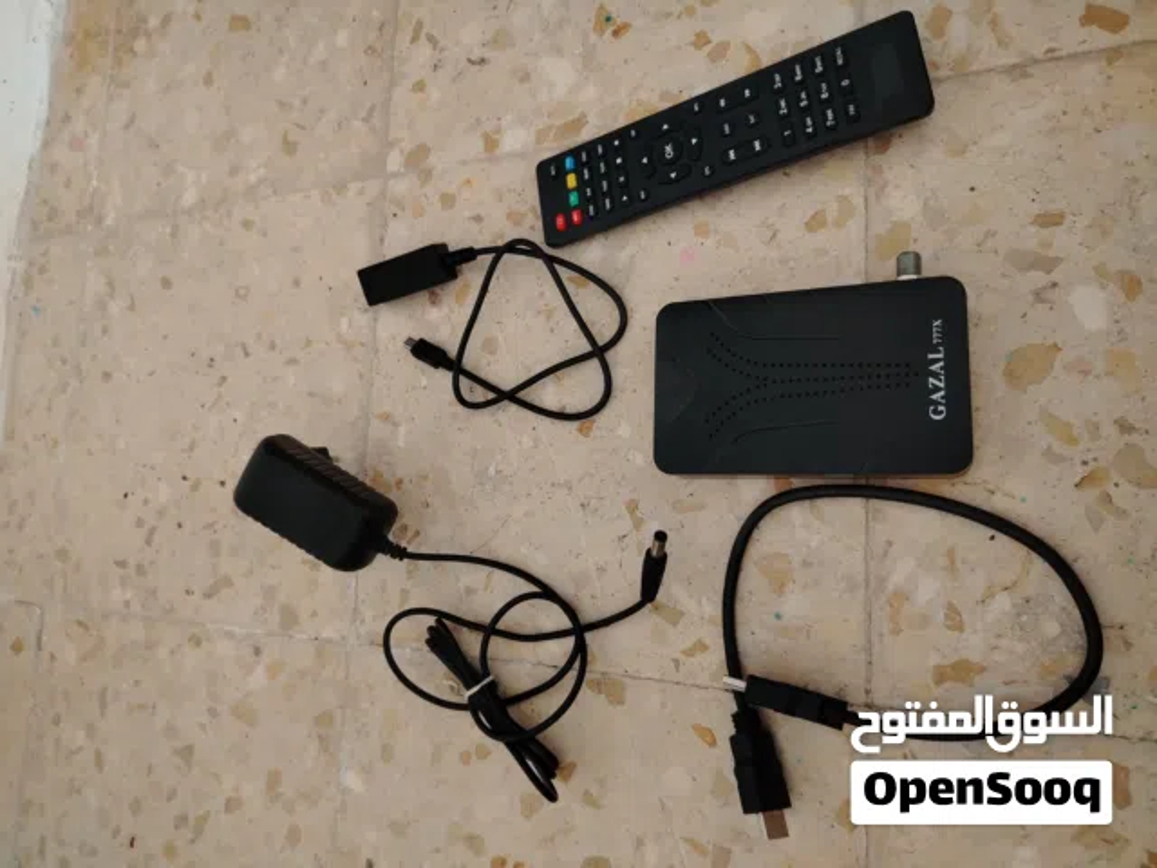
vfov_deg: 56.8
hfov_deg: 71.6
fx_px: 802
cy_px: 434
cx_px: 578
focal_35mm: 24
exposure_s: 1/33.3
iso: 1613
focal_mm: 5.25
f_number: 1.75
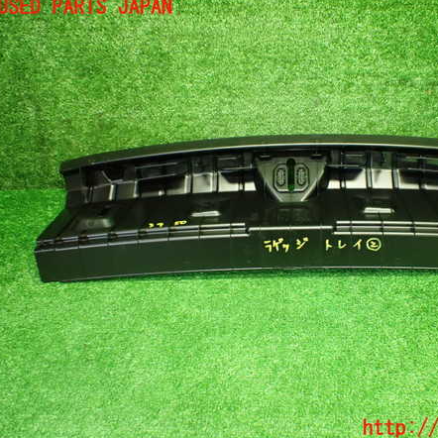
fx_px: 515
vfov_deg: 46.0
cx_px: 289
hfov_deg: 45.4
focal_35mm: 36
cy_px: 218
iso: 800
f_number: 2.3
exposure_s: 1/80
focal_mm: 5.4
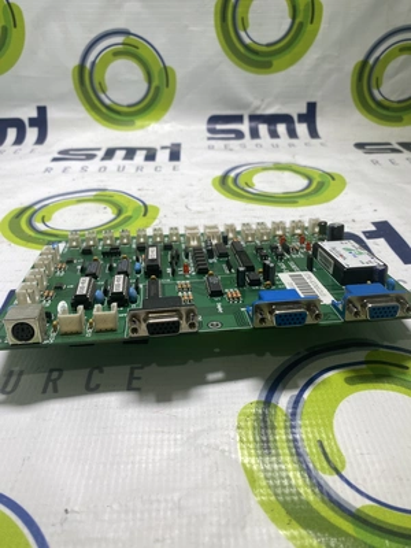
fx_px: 412
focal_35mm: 26
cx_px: 206
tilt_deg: -32.2
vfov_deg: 67.3
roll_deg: +1.5
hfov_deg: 53.1
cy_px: 274
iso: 40
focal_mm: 4.25
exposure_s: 1/120
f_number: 1.8
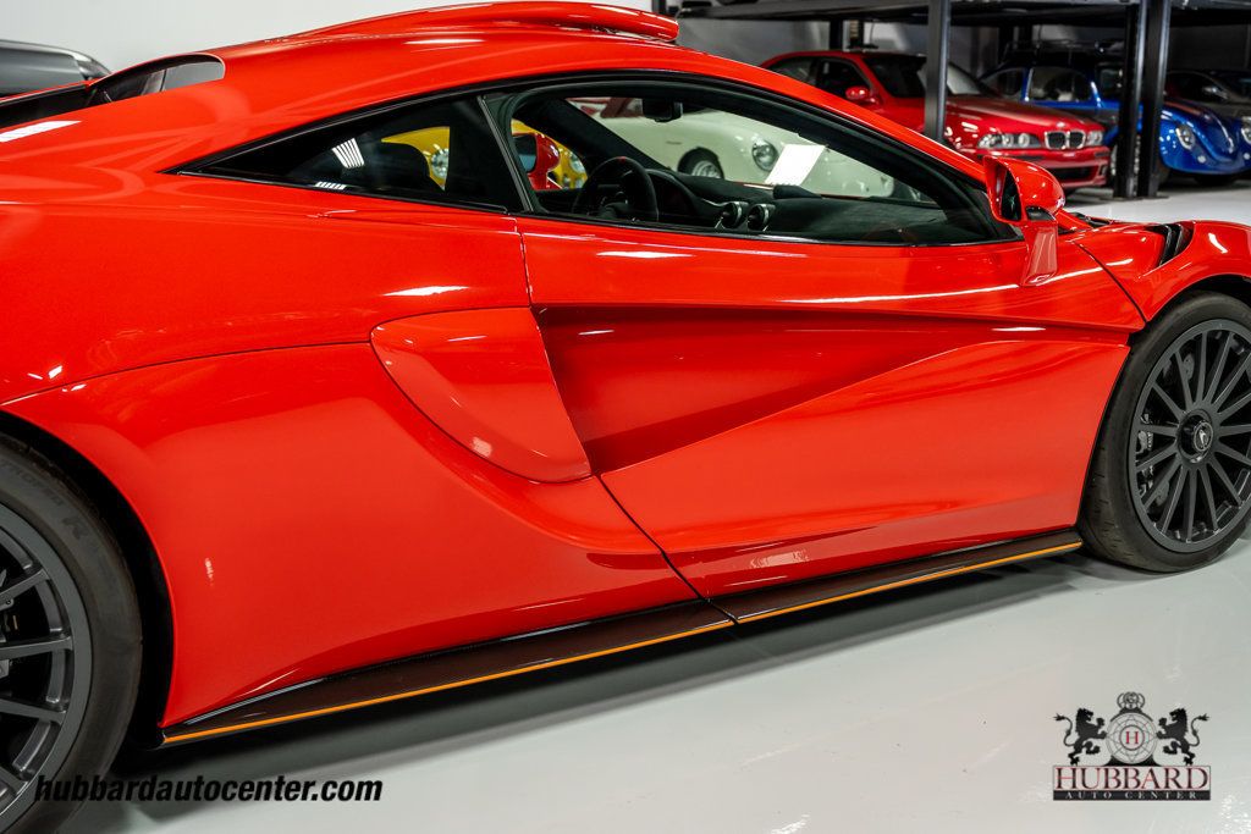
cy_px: 417
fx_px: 1425
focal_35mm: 41
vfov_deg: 32.6
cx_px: 626
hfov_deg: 47.4
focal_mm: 41
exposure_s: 1/60
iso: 800
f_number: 5
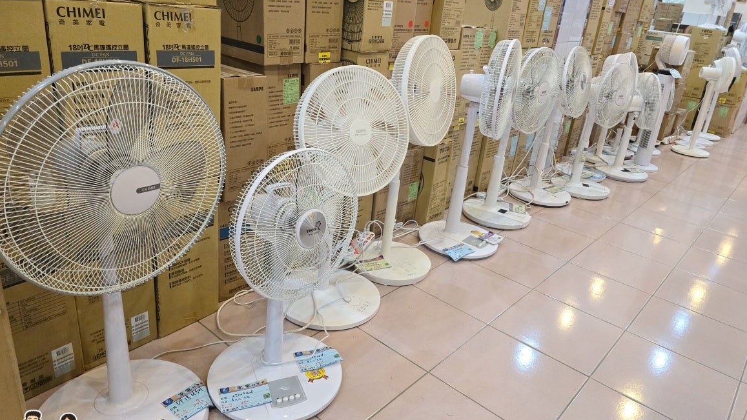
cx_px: 378
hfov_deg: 71.9
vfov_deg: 44.4
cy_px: 206
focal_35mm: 26
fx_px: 515
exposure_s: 1/120
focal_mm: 6.3
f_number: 1.7
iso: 500
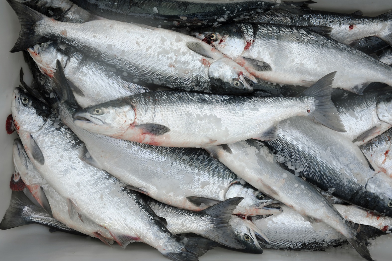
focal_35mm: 42
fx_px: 457
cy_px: 130
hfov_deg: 46.4
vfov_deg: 31.8
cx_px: 196
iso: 320
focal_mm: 42
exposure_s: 1/125
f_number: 4.5
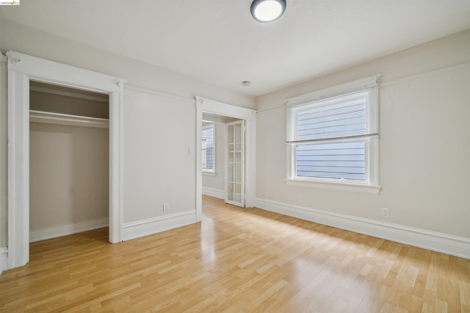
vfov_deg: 81.2
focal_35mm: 14
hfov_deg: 104.3
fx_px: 183
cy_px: 156
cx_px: 235
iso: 400
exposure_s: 1/15
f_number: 9
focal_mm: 14
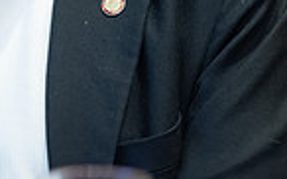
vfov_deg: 2.3
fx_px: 4549
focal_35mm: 582
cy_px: -69
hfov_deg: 3.6
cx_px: 13
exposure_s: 1/200
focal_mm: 185
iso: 8000
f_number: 2.8
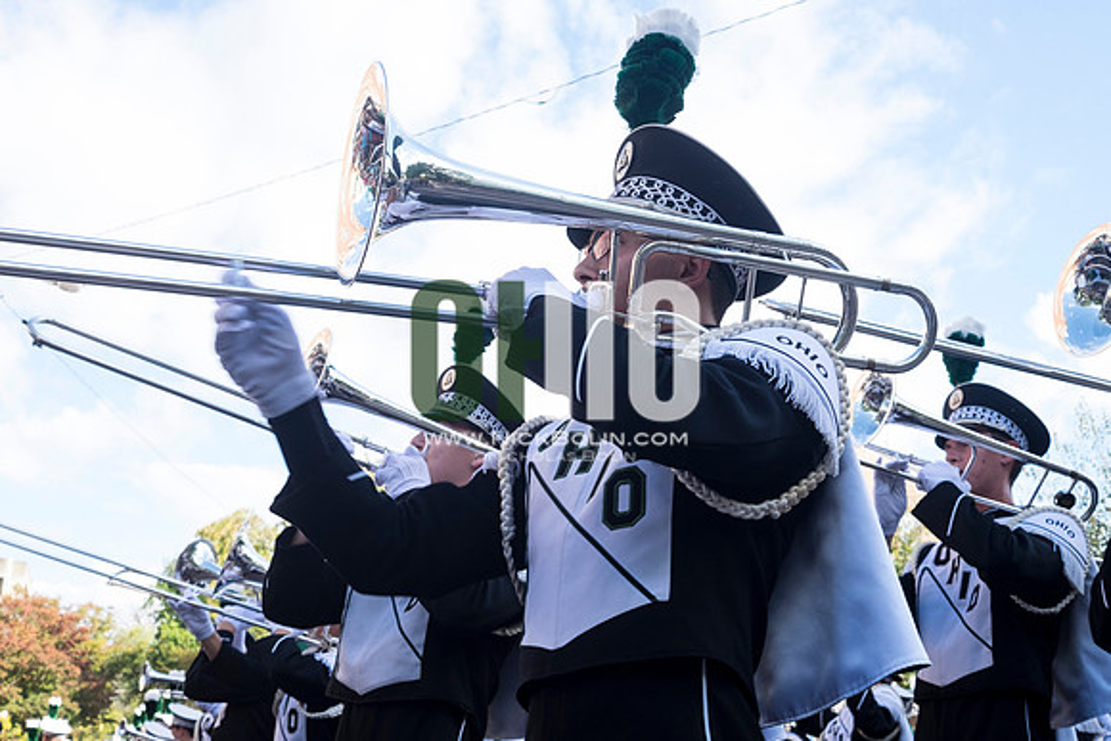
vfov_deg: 32.6
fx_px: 1266
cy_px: 370
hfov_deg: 47.4
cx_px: 556
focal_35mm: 41
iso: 400
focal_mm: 27
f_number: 7.1
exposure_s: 1/200
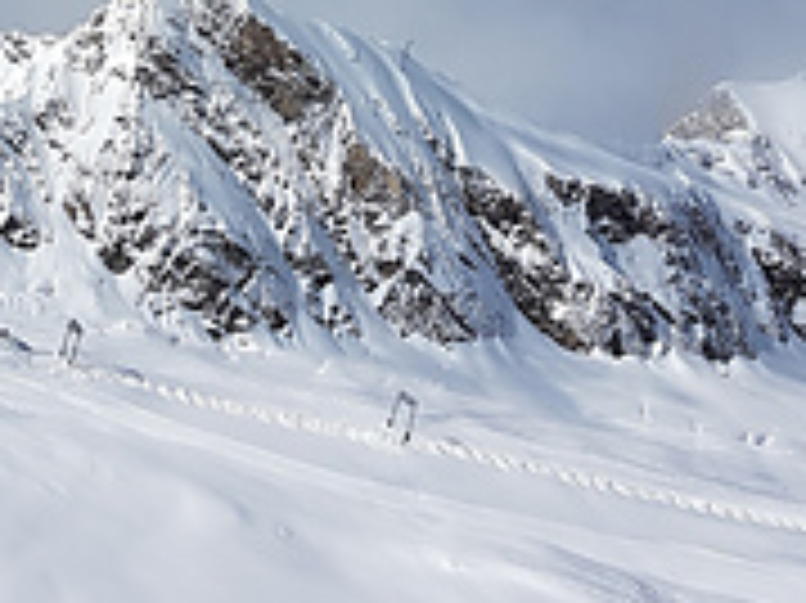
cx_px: 36
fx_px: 2164
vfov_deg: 15.1
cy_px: -198
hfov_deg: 20.5
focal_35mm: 93
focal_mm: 4.2
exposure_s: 1/6640
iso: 40
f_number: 1.7
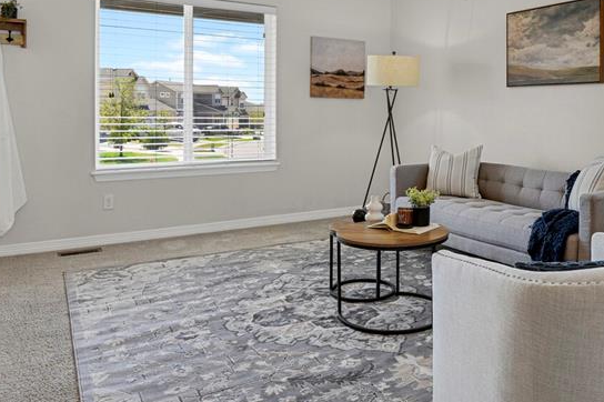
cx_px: 416
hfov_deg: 57.1
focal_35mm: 32
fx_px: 537
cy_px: 113
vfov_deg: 40.2
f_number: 8
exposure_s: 1/2
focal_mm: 17
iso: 250
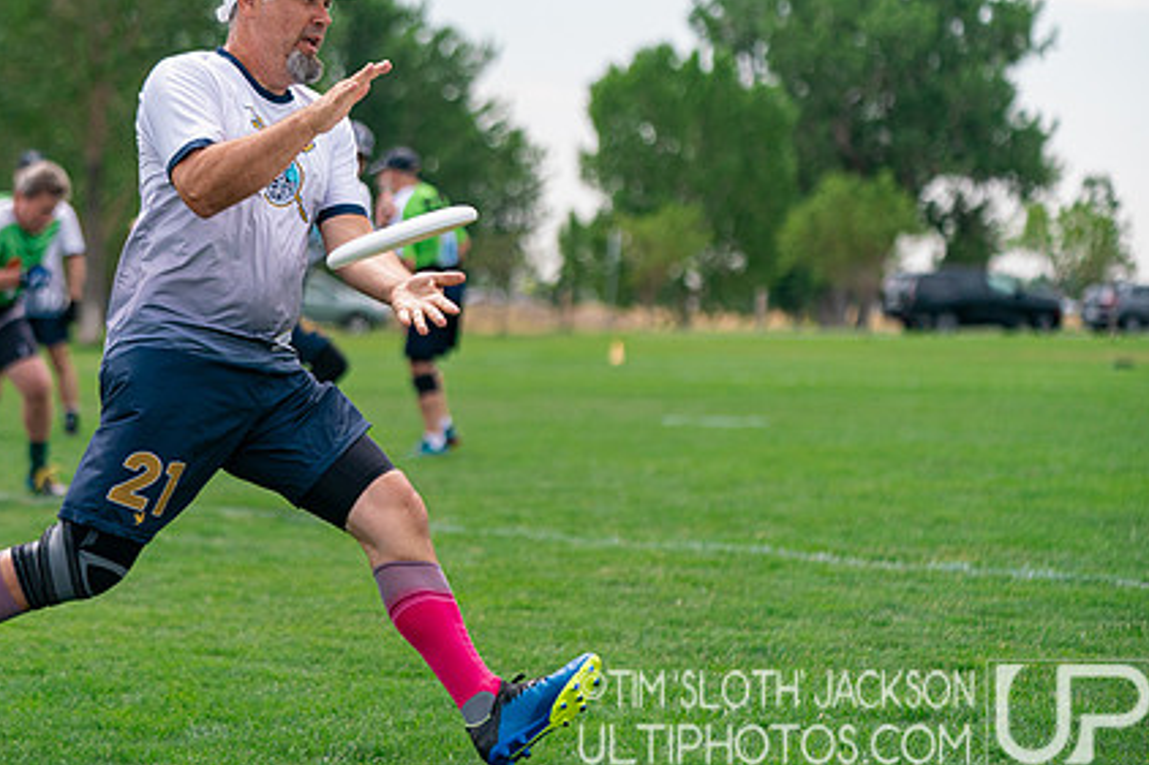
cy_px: 304
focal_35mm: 121
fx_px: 3860
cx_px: 406
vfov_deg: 11.3
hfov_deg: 16.9
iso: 500
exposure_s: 1/8000
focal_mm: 88
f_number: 2.8
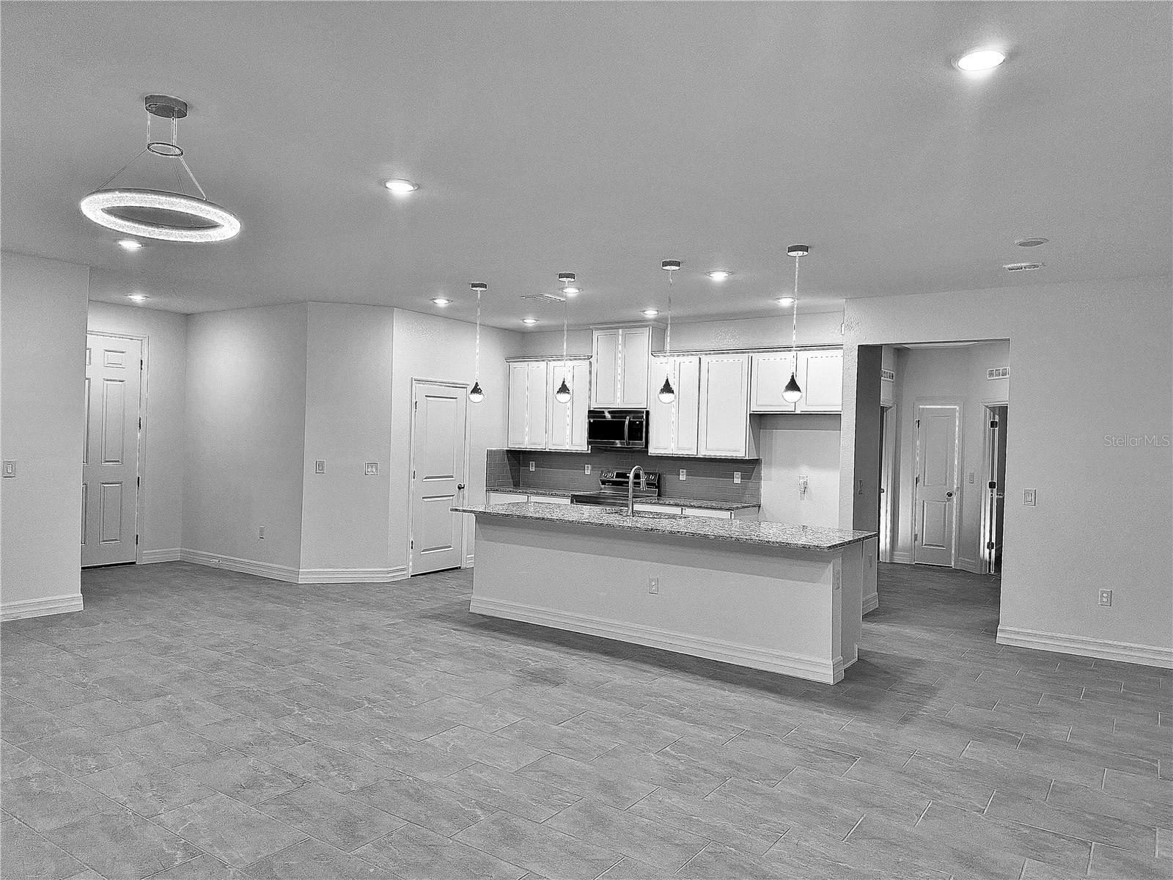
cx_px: 586
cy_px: 440
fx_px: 813
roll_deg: -1.1
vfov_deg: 56.8
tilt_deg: -0.2
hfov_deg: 71.6
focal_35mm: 24
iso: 160
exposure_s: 1/236
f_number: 1.78
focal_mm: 6.76
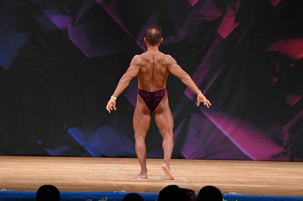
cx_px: 152
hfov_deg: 8.0
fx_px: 2162
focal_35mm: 257
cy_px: 101
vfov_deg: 5.3
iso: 3200
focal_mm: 170
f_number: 5.6
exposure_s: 1/400
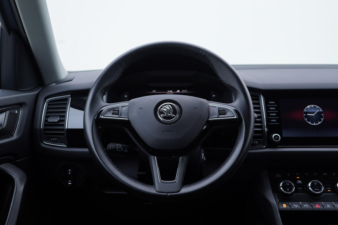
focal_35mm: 36
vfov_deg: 36.9
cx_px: 169
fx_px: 338
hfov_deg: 53.1
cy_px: 112
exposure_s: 1/50
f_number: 3.2
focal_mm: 24
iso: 125
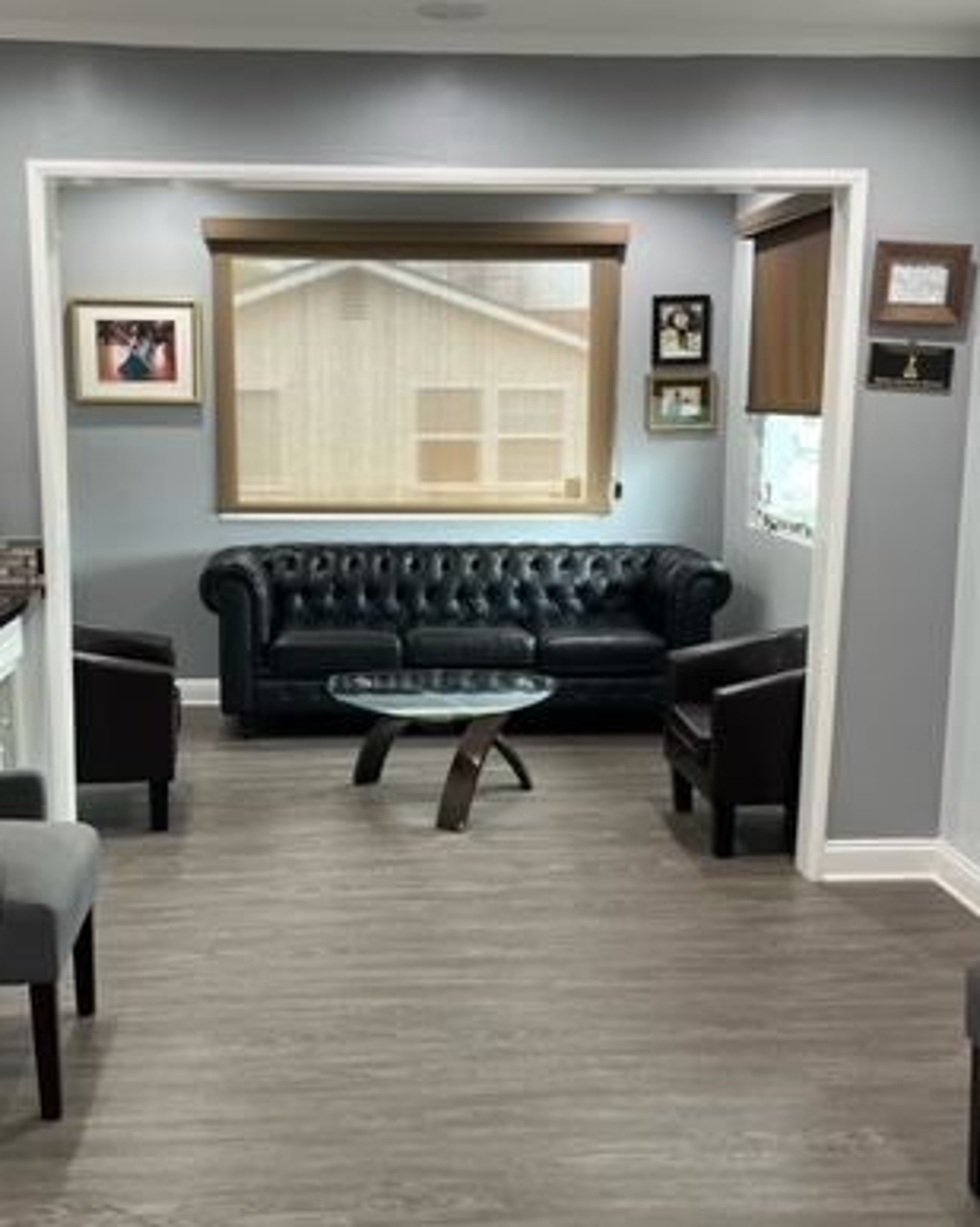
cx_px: 447
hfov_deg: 35.6
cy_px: 650
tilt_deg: -10.5
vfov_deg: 43.8
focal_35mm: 42
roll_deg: +0.1
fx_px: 1525
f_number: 1.6
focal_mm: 5.1
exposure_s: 1/60
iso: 100
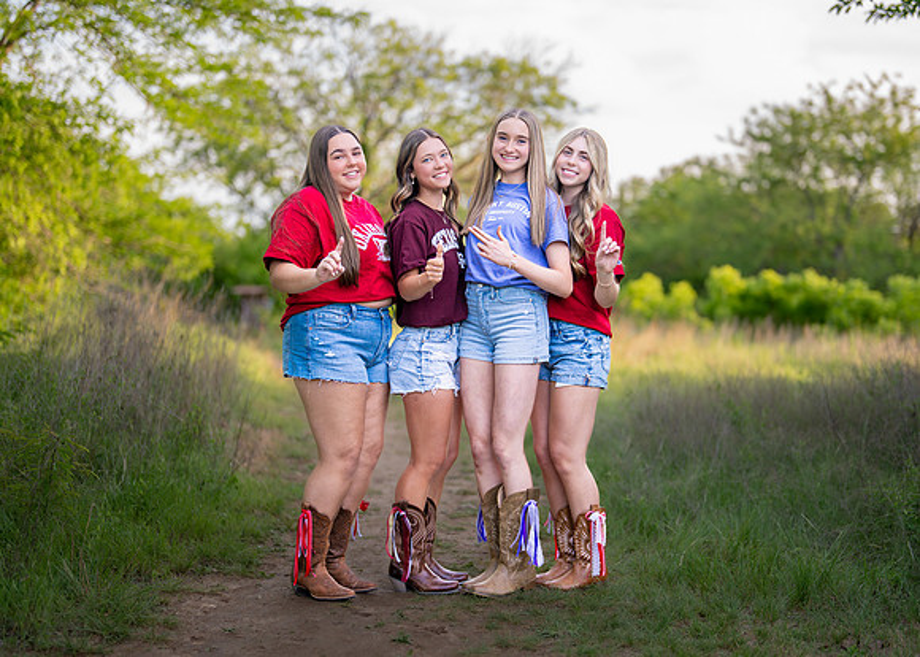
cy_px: 335
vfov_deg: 23.4
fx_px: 1589
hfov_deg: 32.3
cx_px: 500
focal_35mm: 61
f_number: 1.2
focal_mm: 50
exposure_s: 1/1250
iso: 250
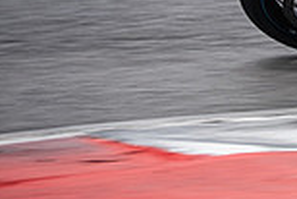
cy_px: -103
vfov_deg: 1.7
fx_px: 6540
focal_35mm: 792
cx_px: 557
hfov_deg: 2.6
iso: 160
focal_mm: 140
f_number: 3.6
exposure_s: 1/250
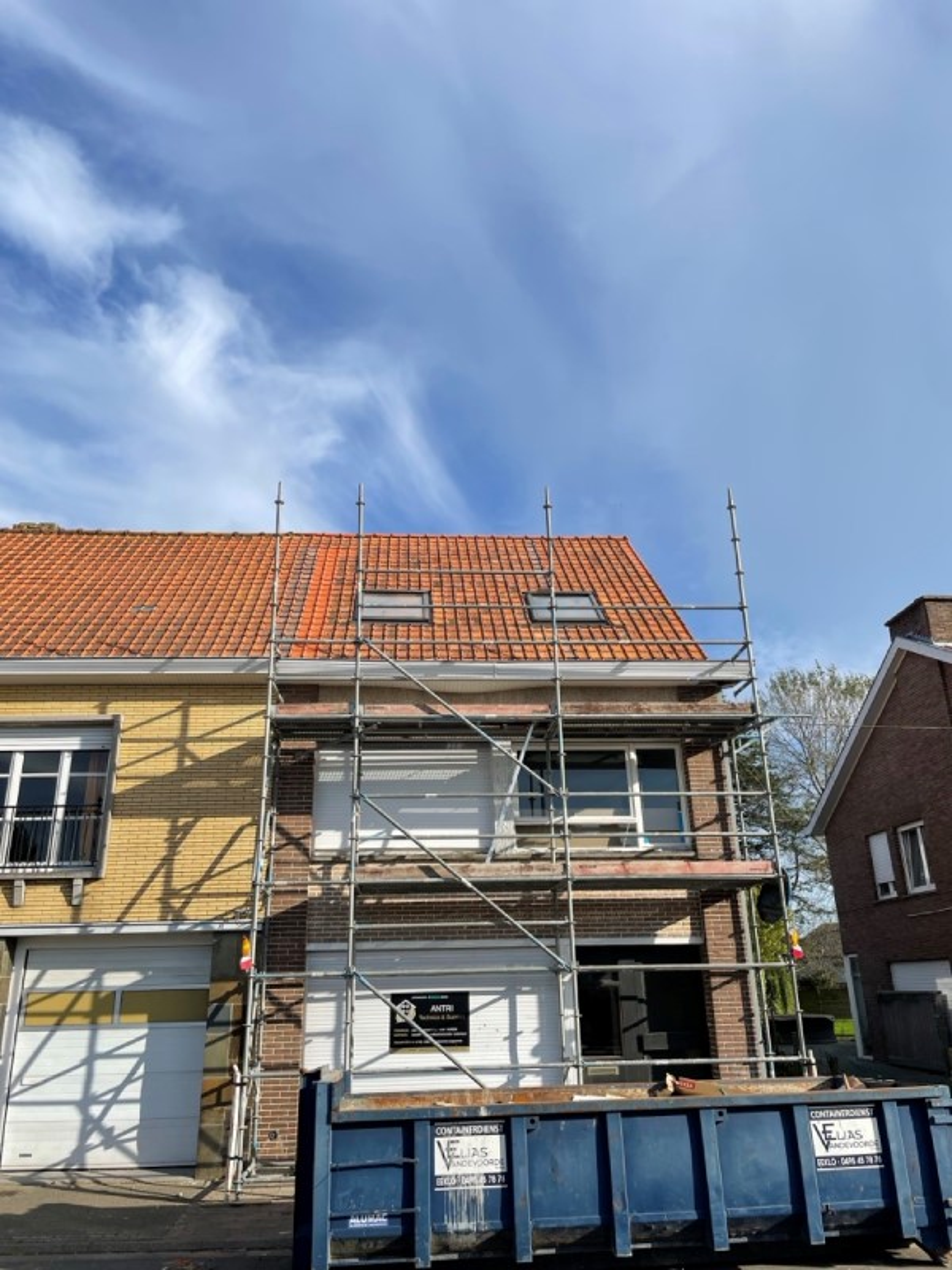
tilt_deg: +20.3
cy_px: 635
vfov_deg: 67.3
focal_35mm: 26
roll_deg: +0.8
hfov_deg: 53.1
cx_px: 476
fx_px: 953
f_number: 1.6
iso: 32
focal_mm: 4.2
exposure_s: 1/3205
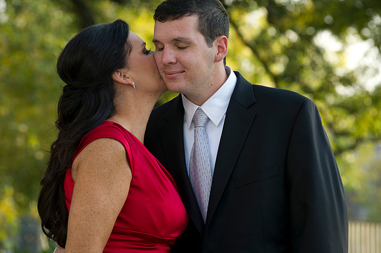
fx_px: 1904
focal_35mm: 180
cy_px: 126
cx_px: 190
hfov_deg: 11.4
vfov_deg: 7.6
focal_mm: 180
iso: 320
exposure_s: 1/125
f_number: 5.6
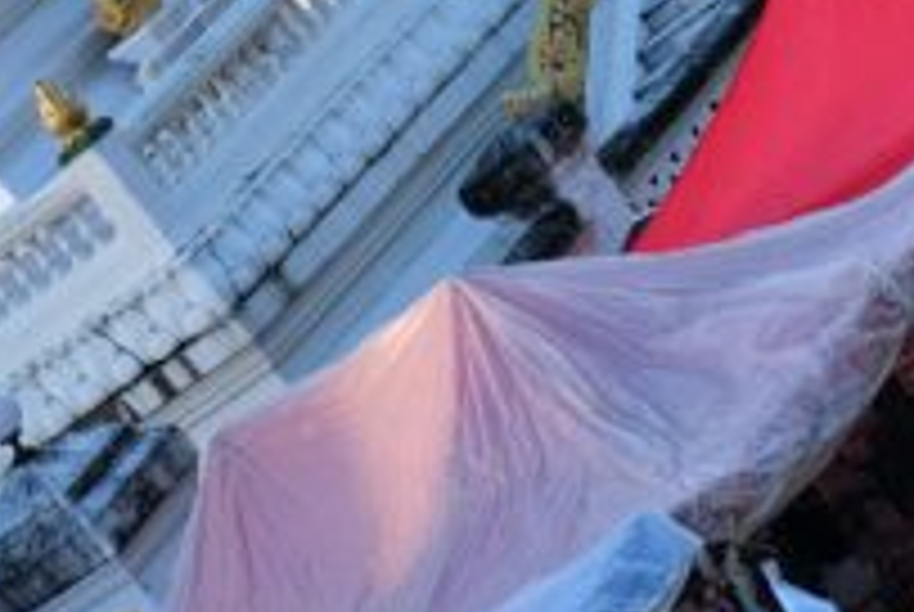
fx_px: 6789
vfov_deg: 5.1
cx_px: 432
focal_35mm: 267
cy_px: -542
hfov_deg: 7.7
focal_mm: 35
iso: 320
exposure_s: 1/420
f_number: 3.2
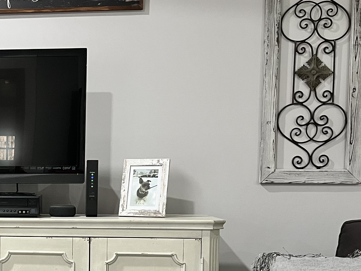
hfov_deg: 28.6
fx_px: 657
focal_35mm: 63
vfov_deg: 22.9
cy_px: 220
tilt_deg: -4.0
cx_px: -8
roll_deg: -0.2
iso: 250
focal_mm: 5.1
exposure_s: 1/60
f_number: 1.6
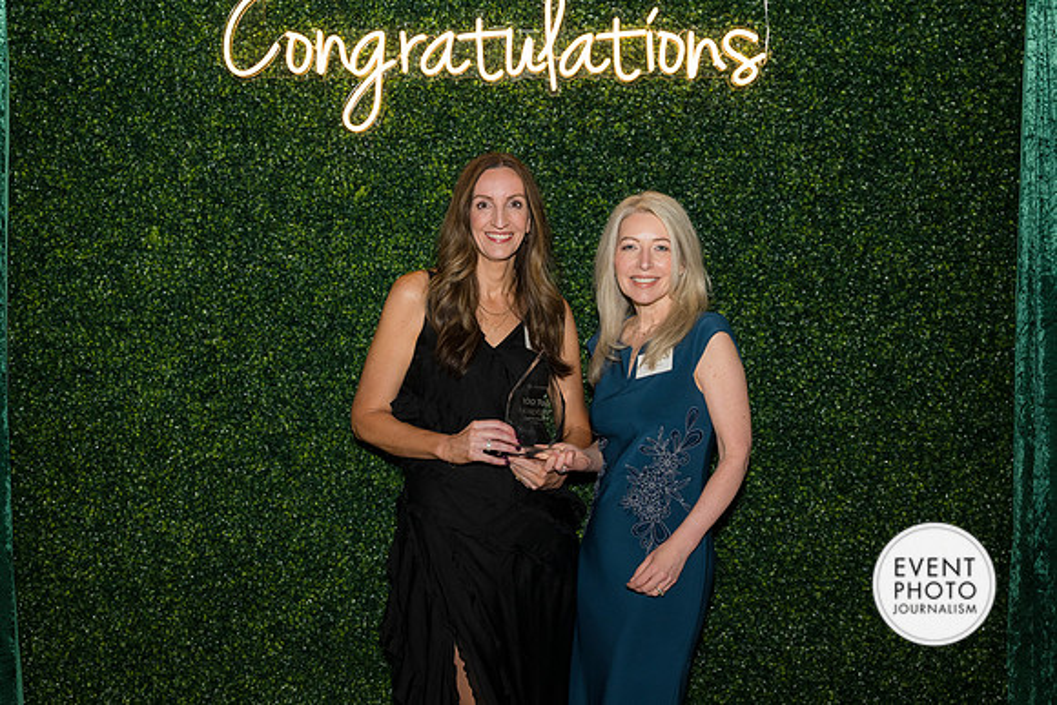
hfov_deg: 48.4
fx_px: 1175
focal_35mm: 40
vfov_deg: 33.4
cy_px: 352
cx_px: 528
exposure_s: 1/160
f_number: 5
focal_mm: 40
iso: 640
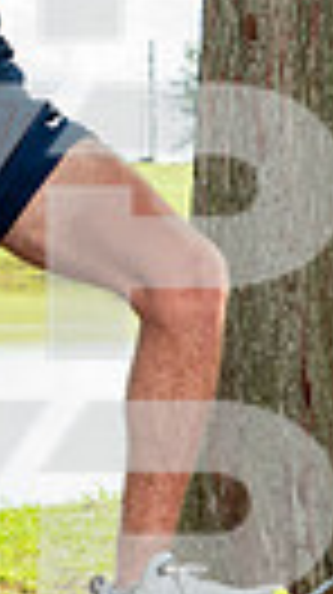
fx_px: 2691
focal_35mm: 171
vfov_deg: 12.6
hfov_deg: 7.1
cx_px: -4
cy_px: 225
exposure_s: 1/200
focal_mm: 48
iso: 200
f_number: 7.1
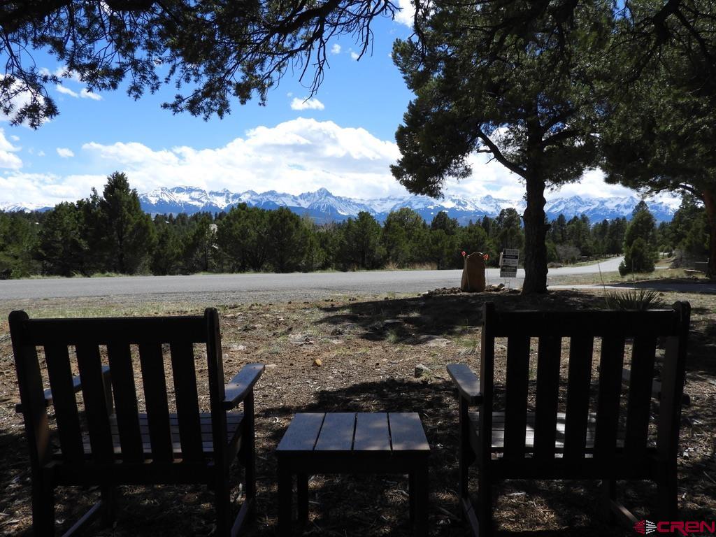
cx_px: 358
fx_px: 579
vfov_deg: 49.7
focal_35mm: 28
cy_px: 268
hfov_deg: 63.4
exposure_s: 1/1250
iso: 100
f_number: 3.5
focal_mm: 5
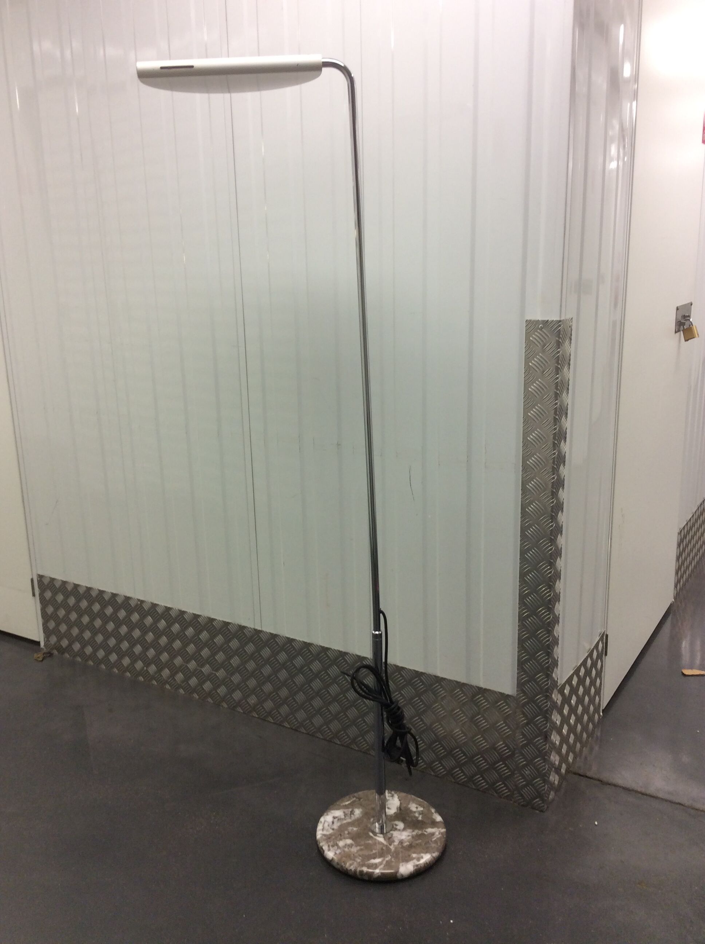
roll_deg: +1.3
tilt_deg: -13.9
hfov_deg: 44.1
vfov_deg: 56.9
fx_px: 871
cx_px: 352
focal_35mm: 32
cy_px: 472
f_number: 2.4
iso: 32
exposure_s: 1/33
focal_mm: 3.3
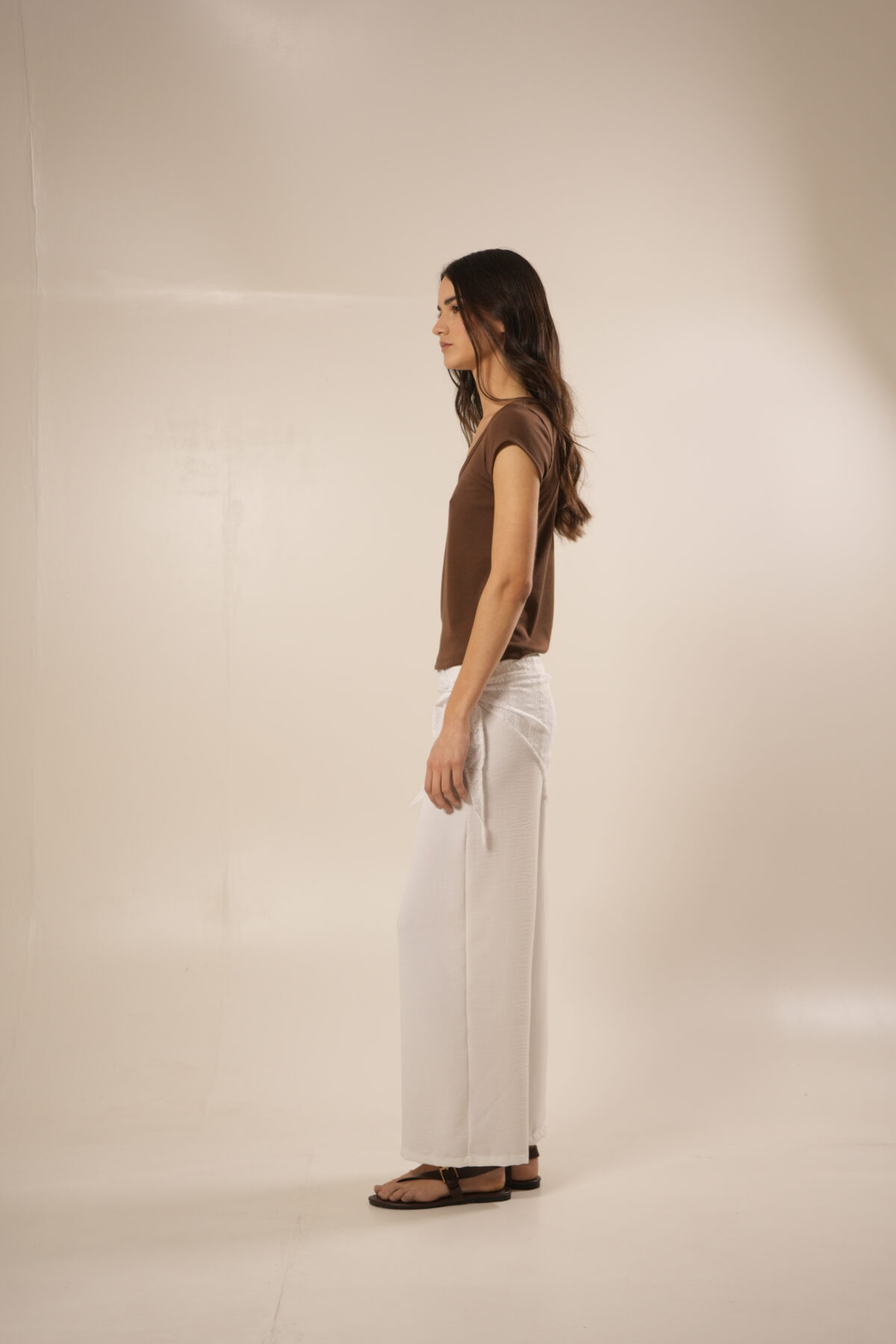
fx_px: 1867
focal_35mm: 50
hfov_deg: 27.0
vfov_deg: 39.6
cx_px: 448
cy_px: 672
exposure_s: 1/100
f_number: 2.8
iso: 400
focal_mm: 50
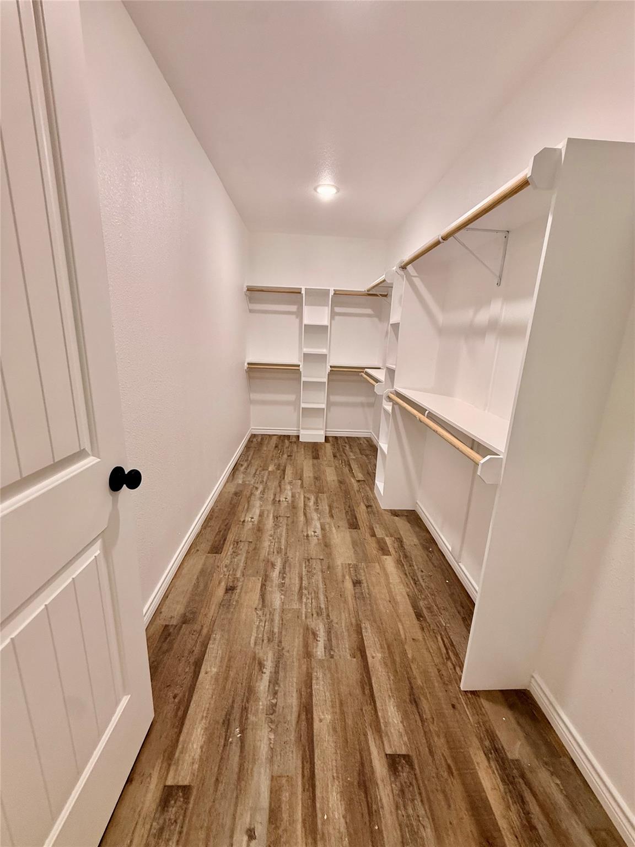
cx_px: 318
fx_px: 342
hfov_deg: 85.7
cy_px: 424
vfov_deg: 102.1
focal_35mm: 14
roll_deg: -2.8
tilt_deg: -15.6
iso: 200
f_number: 2.2
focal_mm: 2.22
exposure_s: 1/120
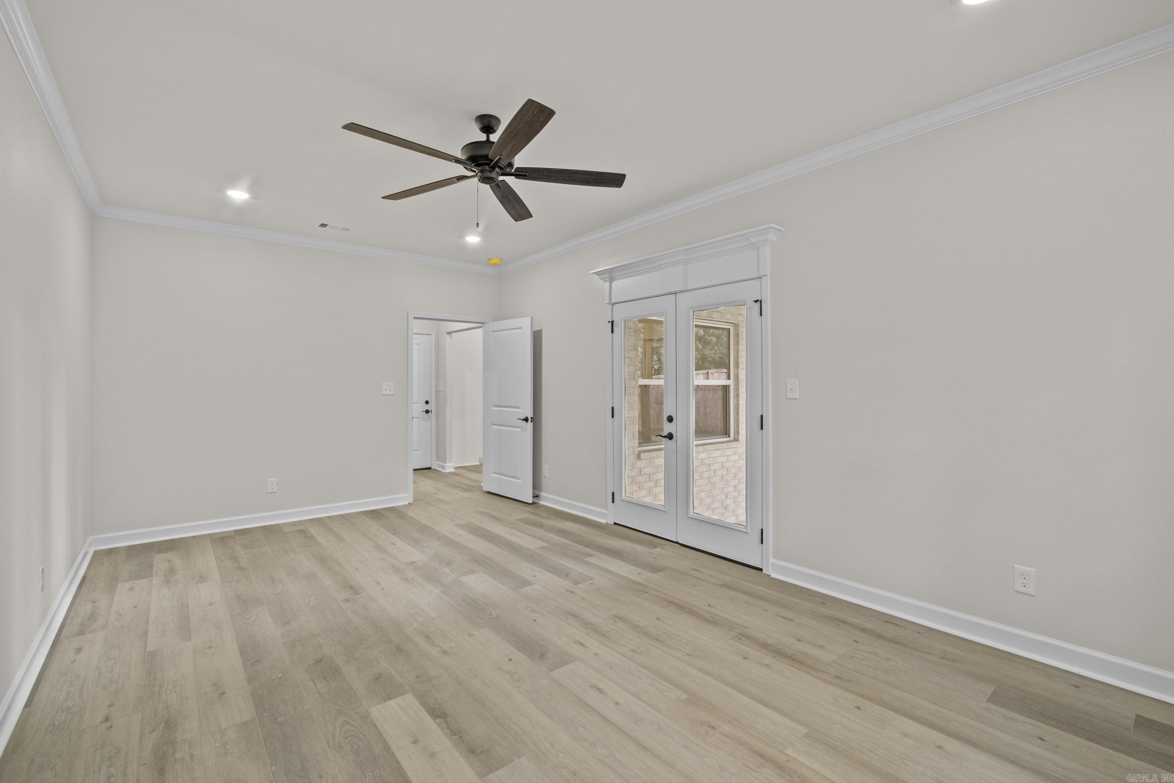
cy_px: 392
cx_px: 587
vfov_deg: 77.3
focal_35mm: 15
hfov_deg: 100.4
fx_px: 489
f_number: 7.1
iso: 400
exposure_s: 1/3
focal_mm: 10
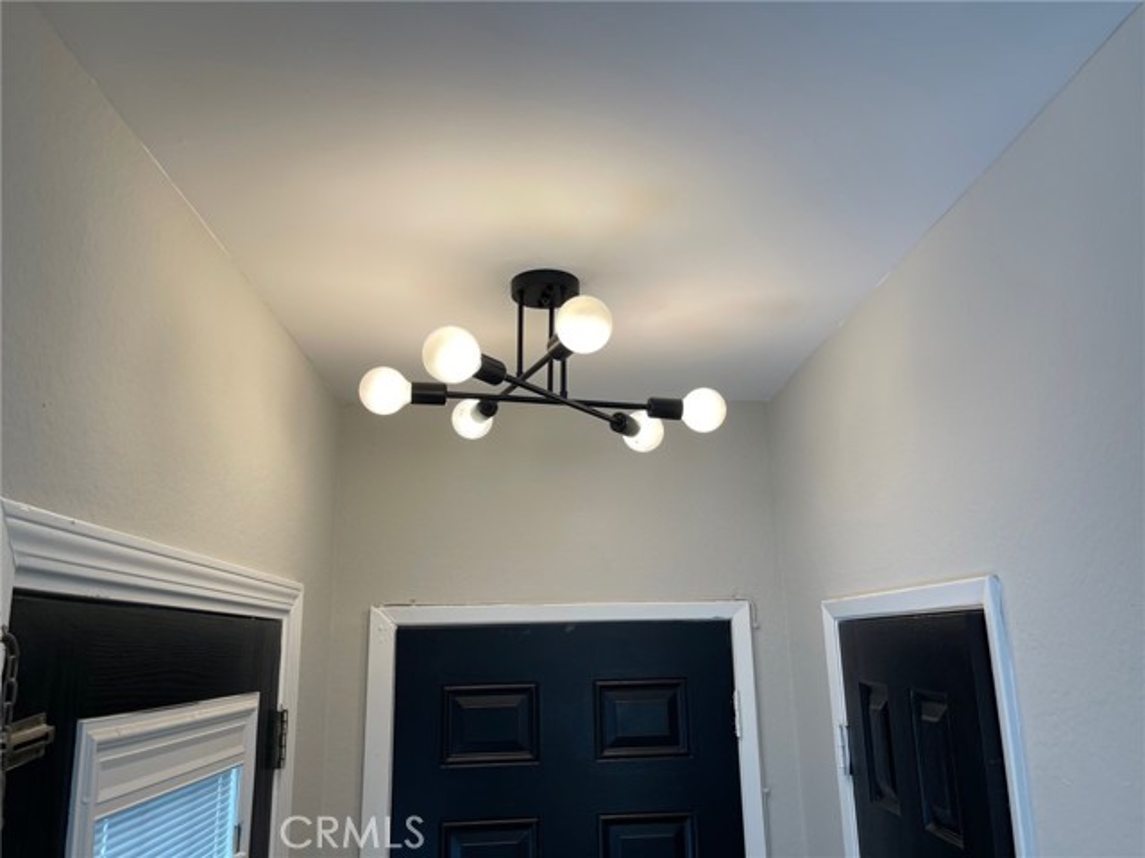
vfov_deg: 53.1
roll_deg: +2.3
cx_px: 572
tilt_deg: +10.7
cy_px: 429
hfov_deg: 67.3
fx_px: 860
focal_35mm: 26
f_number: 1.6
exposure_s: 1/239
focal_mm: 5.1
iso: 32
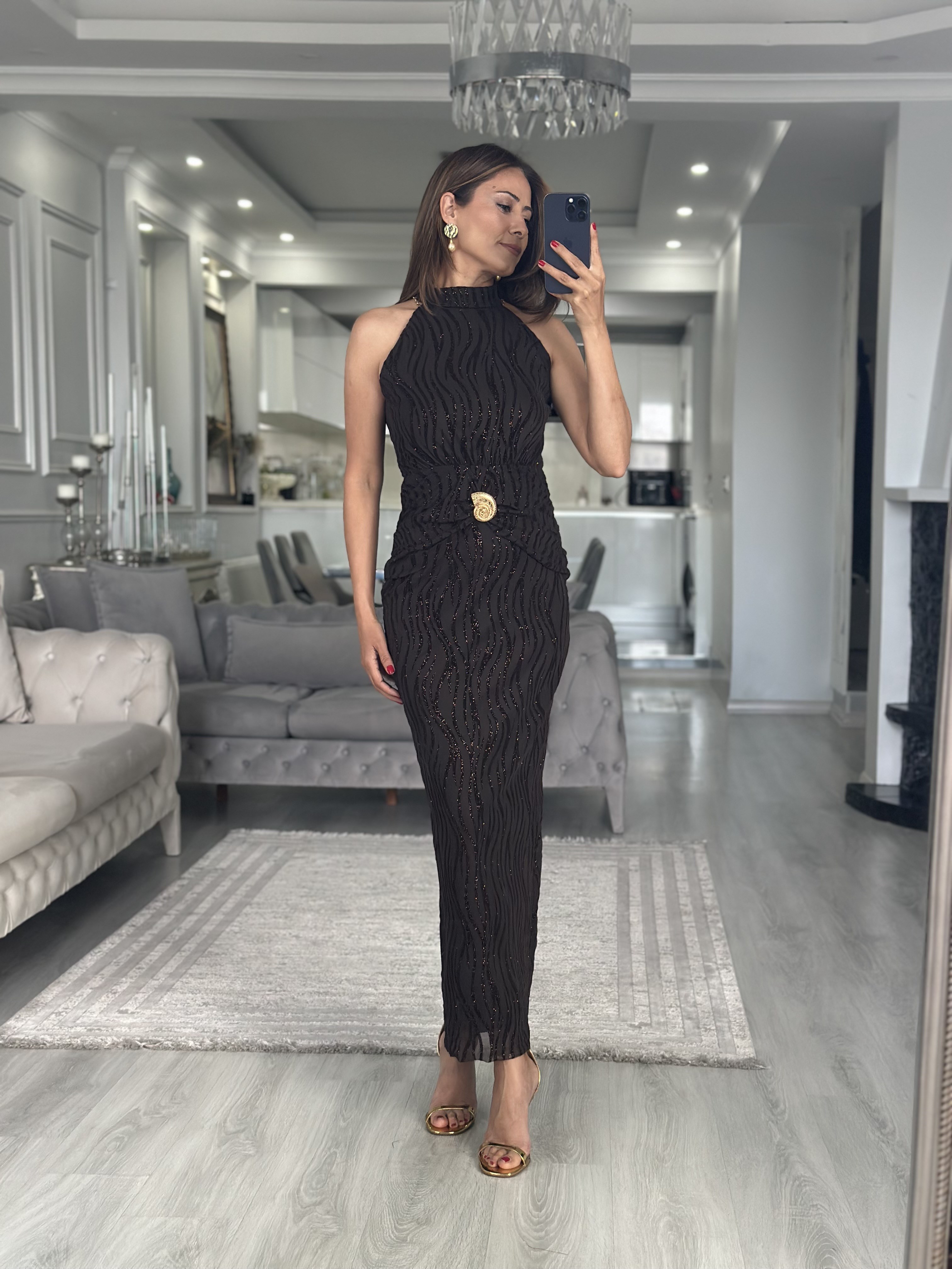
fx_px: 1760
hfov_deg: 30.3
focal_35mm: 48
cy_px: 634
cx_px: 476
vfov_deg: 39.7
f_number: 1.78
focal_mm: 6.86
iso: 200
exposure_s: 1/60
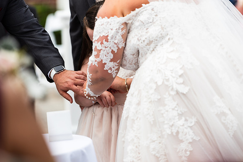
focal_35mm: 200
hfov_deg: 10.3
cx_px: 122
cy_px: 81
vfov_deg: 6.9
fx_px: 1350
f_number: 2.8
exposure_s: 1/800
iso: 64
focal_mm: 200
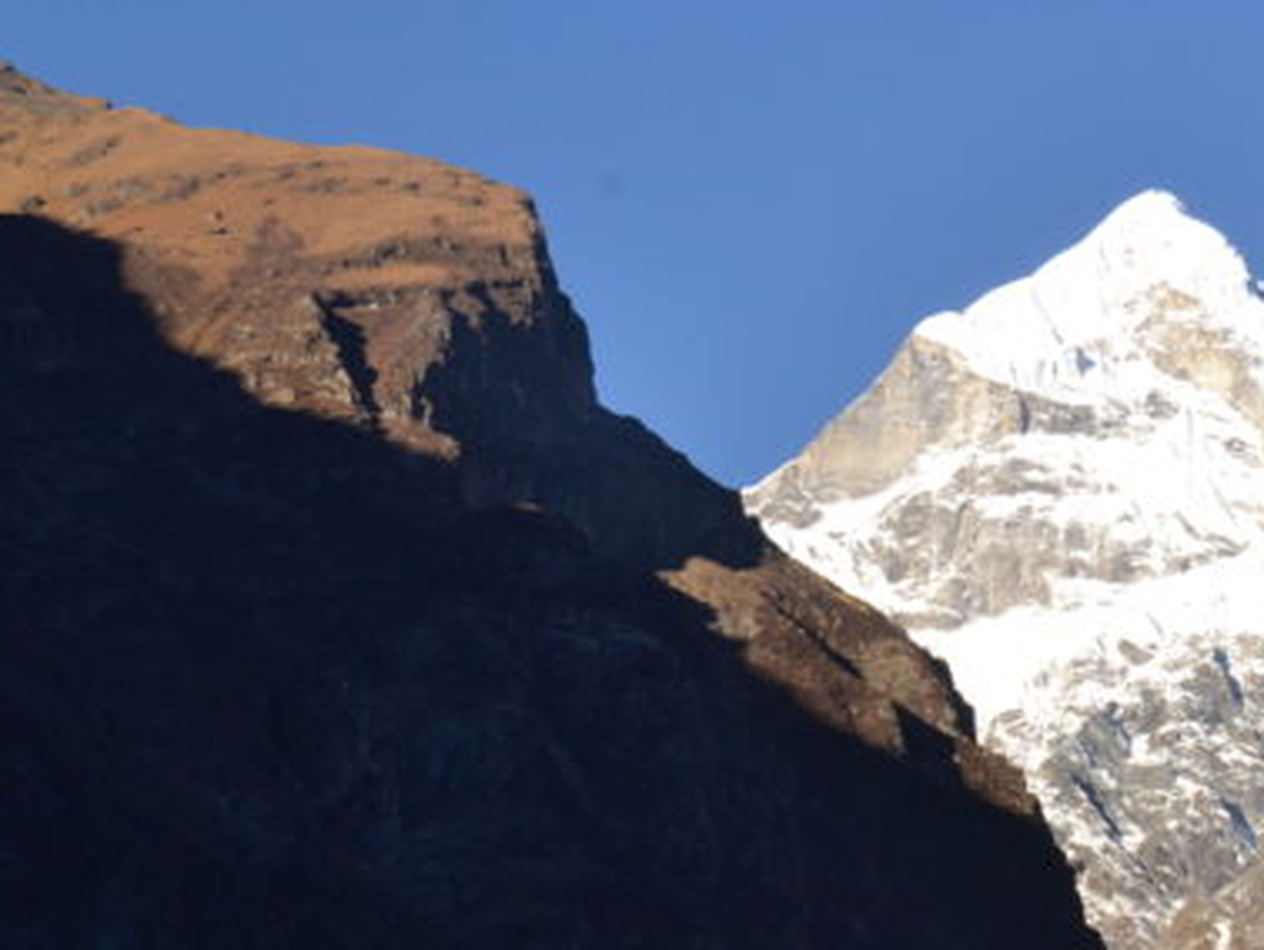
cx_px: 1204
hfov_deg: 12.2
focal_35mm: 161
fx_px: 5882
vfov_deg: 9.2
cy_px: 682
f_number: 14
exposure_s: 1/200
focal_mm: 55
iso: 400
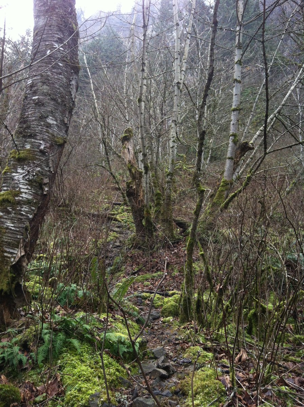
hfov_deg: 40.6
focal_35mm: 35
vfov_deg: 52.7
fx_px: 411
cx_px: 152
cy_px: 204
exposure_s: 1/120
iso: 125
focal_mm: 3.85
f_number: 2.8
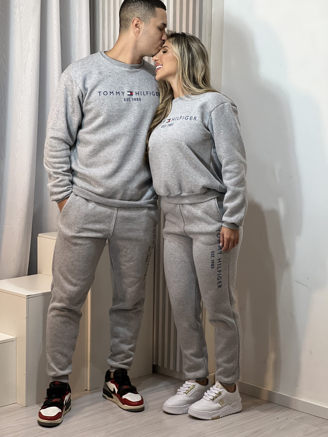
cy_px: 218
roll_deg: -0.6
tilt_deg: -6.4
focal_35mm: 77
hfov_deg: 19.1
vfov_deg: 25.3
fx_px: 973
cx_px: 164
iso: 160
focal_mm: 9
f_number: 2.8
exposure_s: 1/120
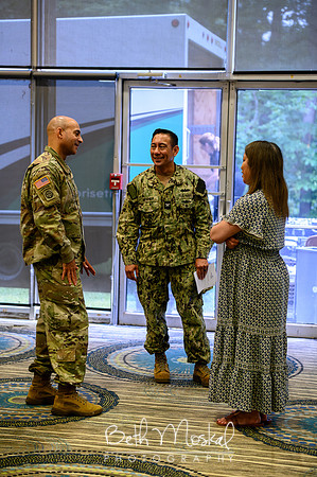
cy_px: 238
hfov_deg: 19.4
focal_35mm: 70
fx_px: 927
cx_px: 158
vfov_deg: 28.9
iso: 1250
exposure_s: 1/160
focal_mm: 70
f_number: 2.8
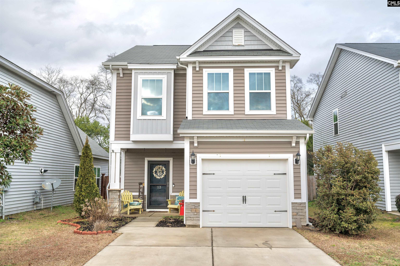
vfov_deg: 43.6
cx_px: 200
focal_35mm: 30
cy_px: 133
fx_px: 333
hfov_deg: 62.0
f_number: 8
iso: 320
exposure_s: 1/400
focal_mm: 30
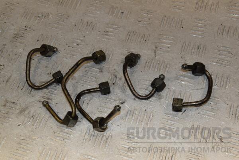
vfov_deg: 21.6
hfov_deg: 31.9
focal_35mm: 63
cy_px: 80
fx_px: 418
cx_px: 120
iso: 800
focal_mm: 42
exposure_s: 1/200
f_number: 10
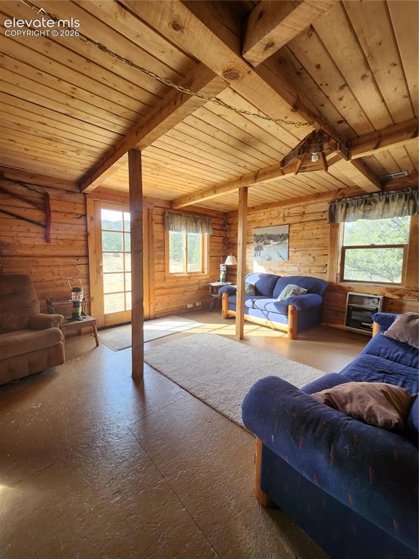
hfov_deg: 89.9
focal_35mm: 13
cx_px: 210
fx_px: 210
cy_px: 280
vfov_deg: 106.2
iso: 80
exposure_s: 1/60
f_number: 2.2
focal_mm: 1.74
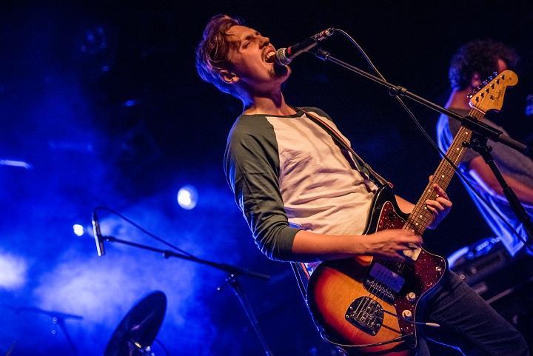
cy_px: 178
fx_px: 1185
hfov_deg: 25.3
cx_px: 266
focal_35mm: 80
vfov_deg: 17.1
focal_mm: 80
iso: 2500
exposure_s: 1/100
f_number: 2.8
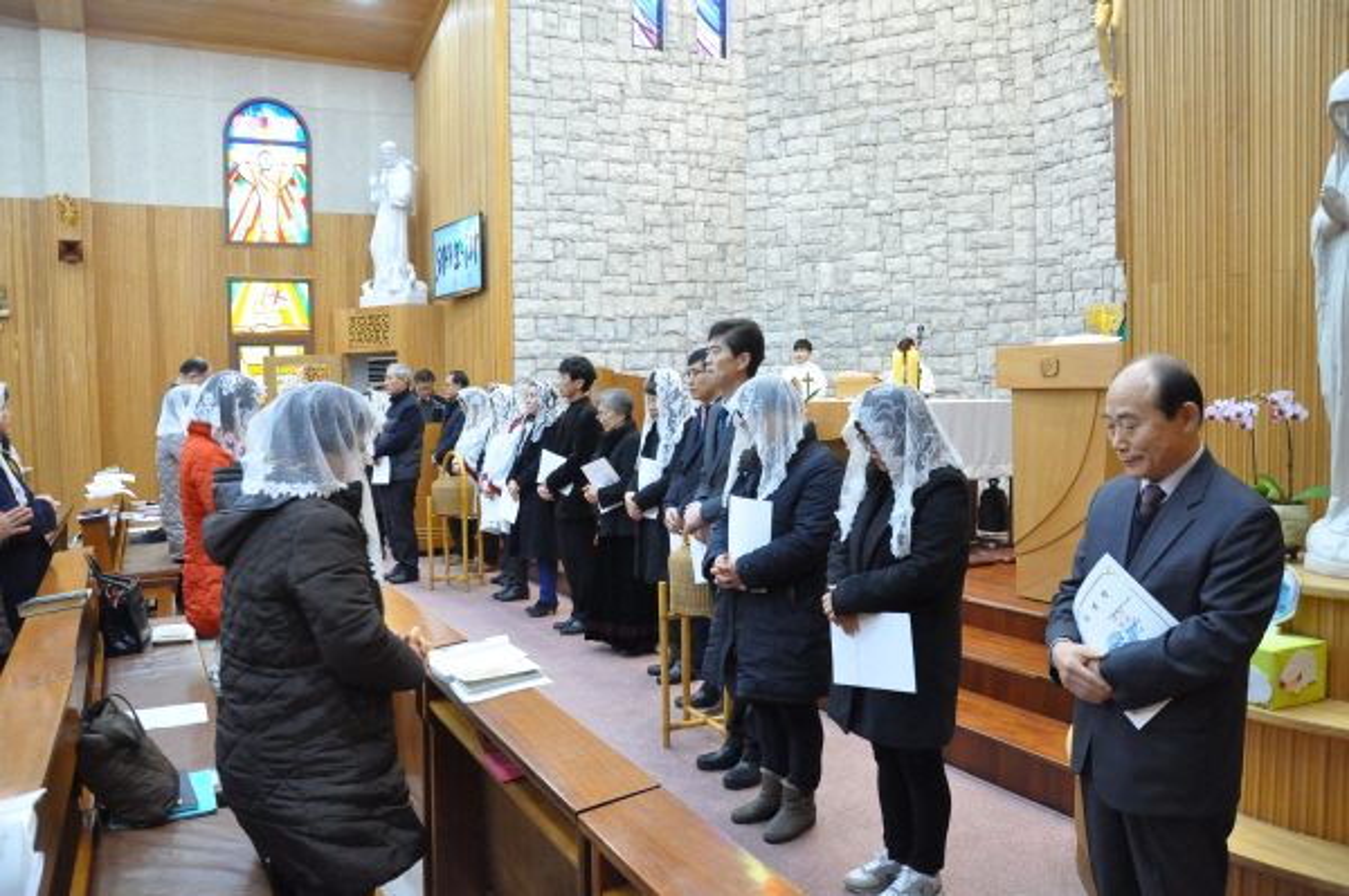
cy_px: 448
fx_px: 1011
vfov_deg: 47.9
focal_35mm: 27
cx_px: 674
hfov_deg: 67.4
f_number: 5.6
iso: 2500
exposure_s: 1/30
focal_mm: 18
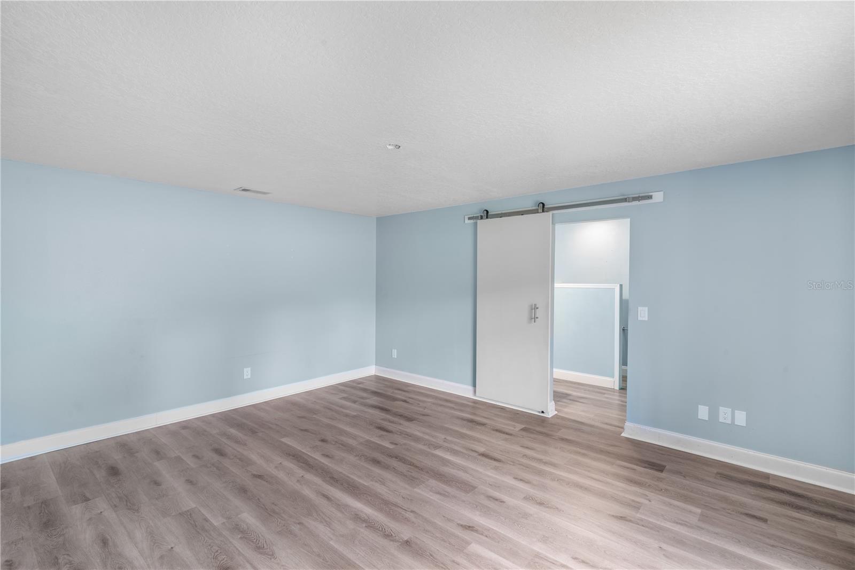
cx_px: 428
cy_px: 285
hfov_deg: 96.7
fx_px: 380
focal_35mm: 16
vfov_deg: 73.7
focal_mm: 16
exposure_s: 3
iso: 100
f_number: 11
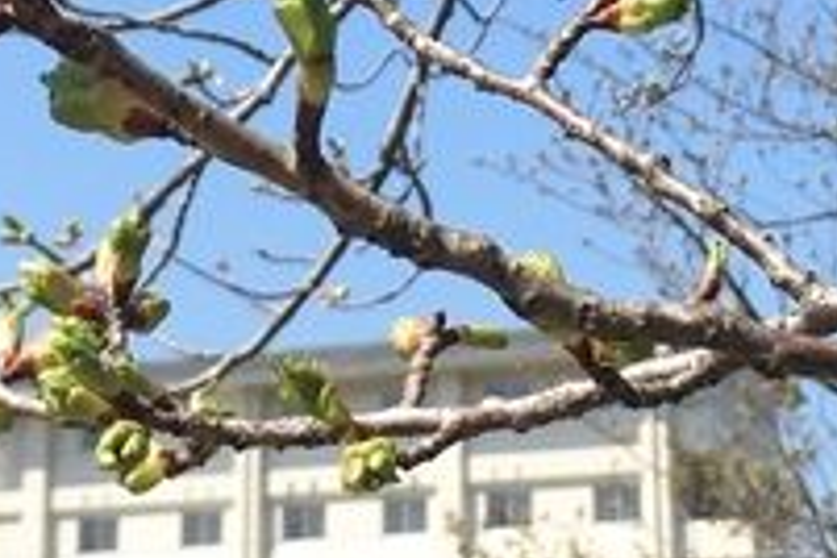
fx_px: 2836
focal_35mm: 122
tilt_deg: +20.8
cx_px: 381
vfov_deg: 10.9
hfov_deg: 16.8
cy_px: -210
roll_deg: +0.1
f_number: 2.2
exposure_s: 1/1202
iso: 25
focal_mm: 4.15
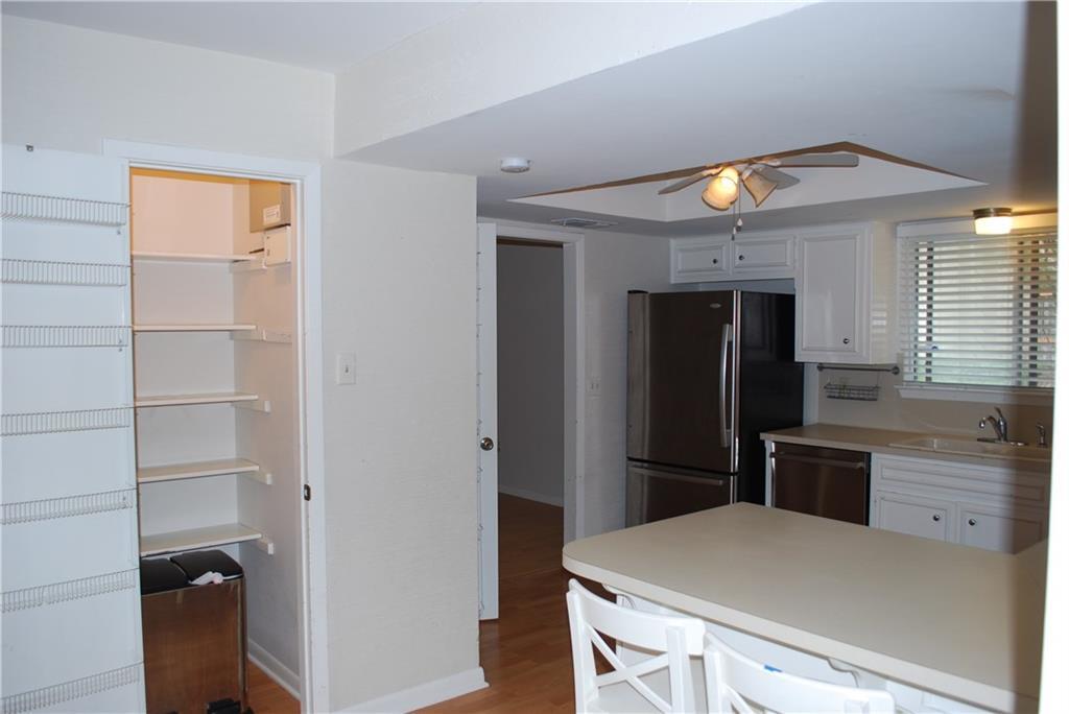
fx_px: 802
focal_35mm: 27
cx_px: 534
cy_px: 357
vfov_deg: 48.0
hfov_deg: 67.4
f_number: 3.5
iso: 200
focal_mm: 18
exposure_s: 1/60
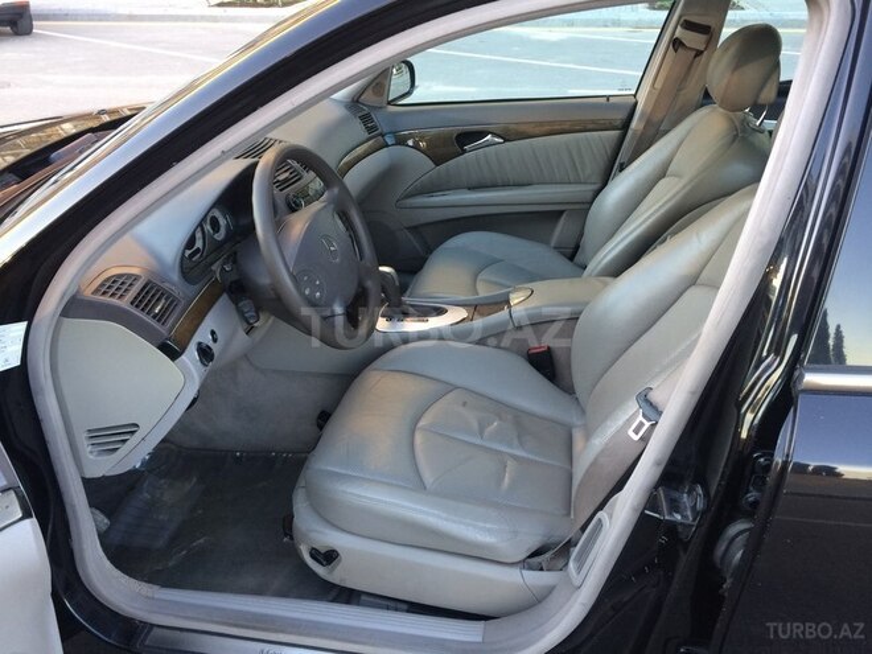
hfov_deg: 61.7
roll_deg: -0.6
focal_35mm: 29
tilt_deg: -27.7
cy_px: 327
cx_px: 436
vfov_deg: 48.2
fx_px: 731
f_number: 2.2
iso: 40
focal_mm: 4.15
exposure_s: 1/33
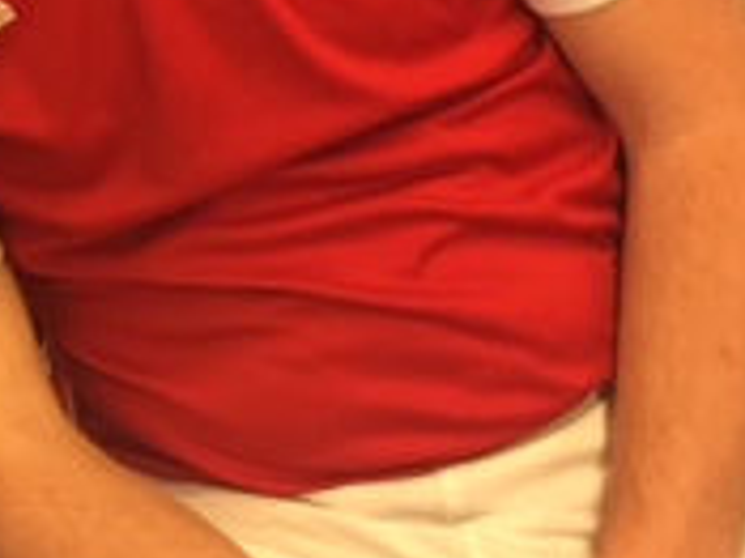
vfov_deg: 12.8
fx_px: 2280
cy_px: -409
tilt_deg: -18.2
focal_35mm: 106
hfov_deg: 17.8
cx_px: -98
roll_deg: +0.8
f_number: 2.2
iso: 125
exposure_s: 1/17
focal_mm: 4.15
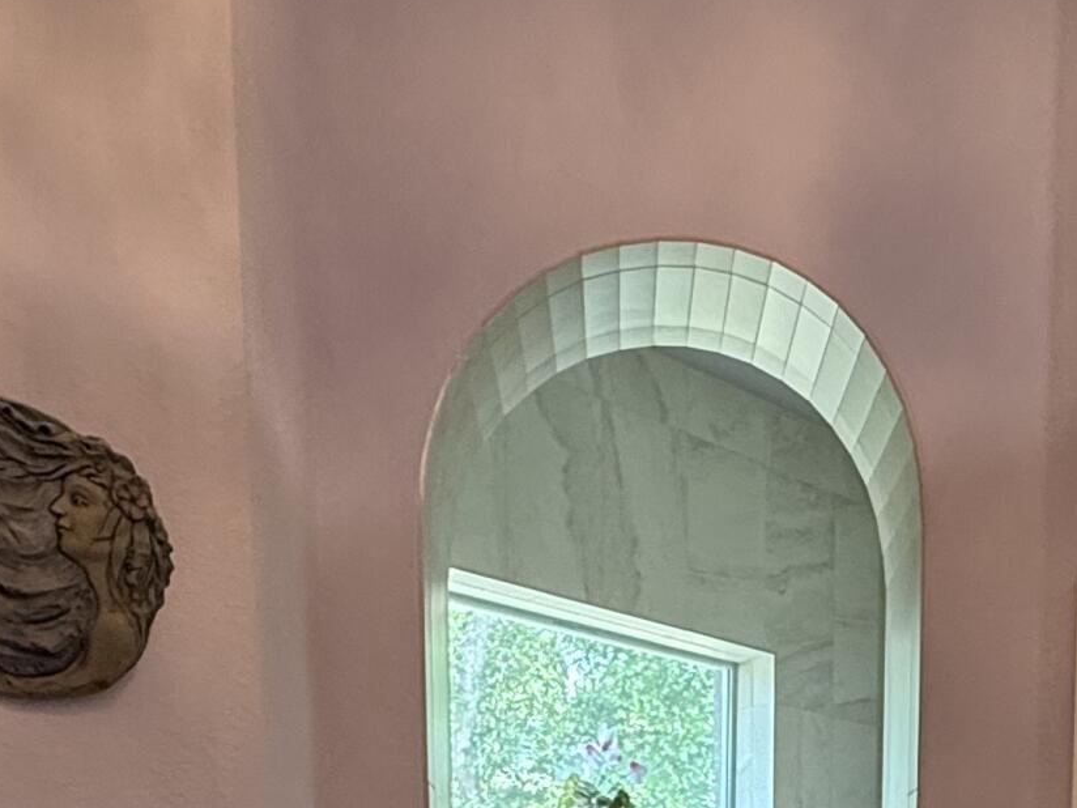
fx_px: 1587
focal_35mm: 51
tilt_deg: -8.3
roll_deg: +0.1
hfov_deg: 37.0
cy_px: 1243
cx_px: 740
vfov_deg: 22.7
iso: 200
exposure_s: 1/60
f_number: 2.2
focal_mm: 2.22
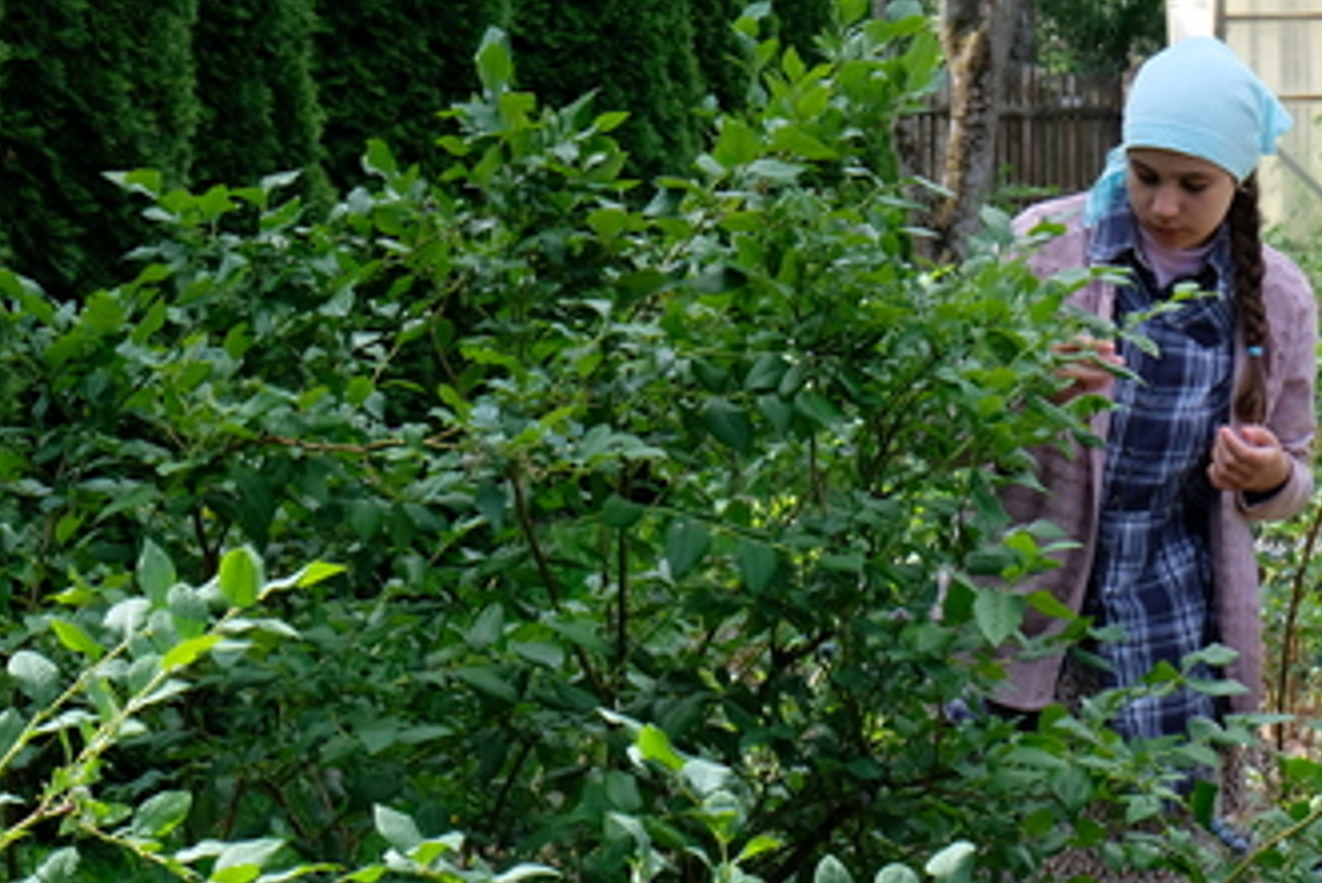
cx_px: 835
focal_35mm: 87
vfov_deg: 15.7
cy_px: 270
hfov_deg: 23.3
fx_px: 3196
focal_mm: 30.2
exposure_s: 1/200
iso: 400
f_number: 8
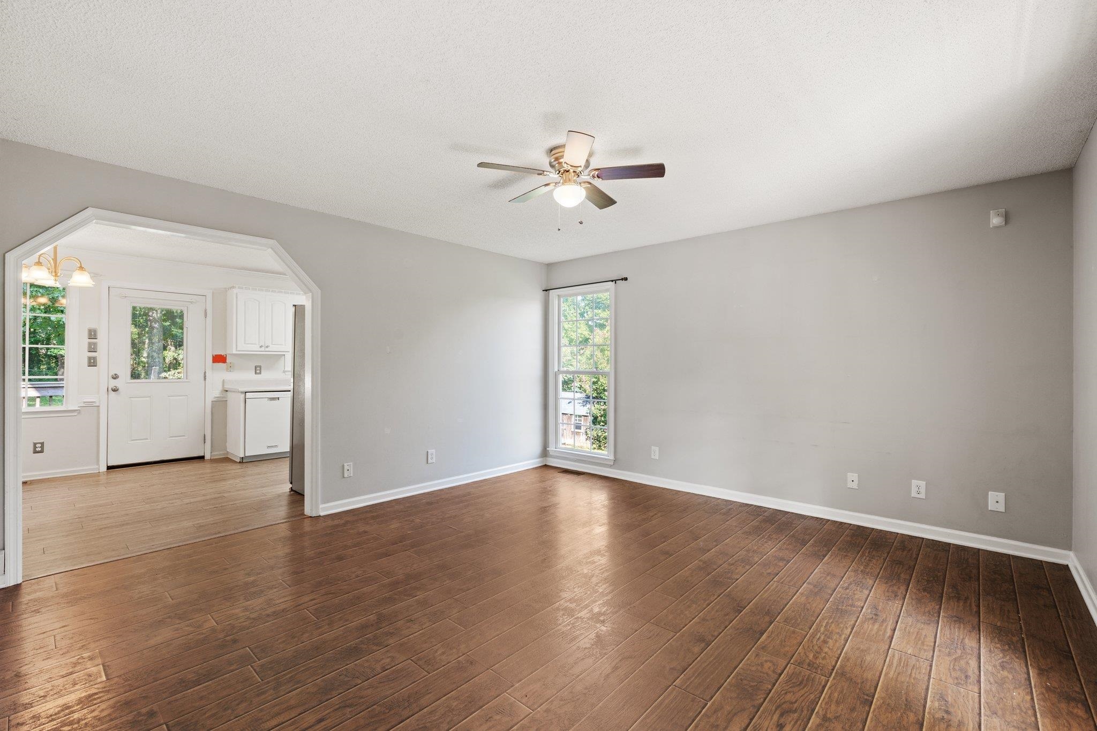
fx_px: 487
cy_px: 366
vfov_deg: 73.7
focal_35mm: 16
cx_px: 548
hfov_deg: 96.7
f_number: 9
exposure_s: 1/2.5
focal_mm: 16
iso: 250
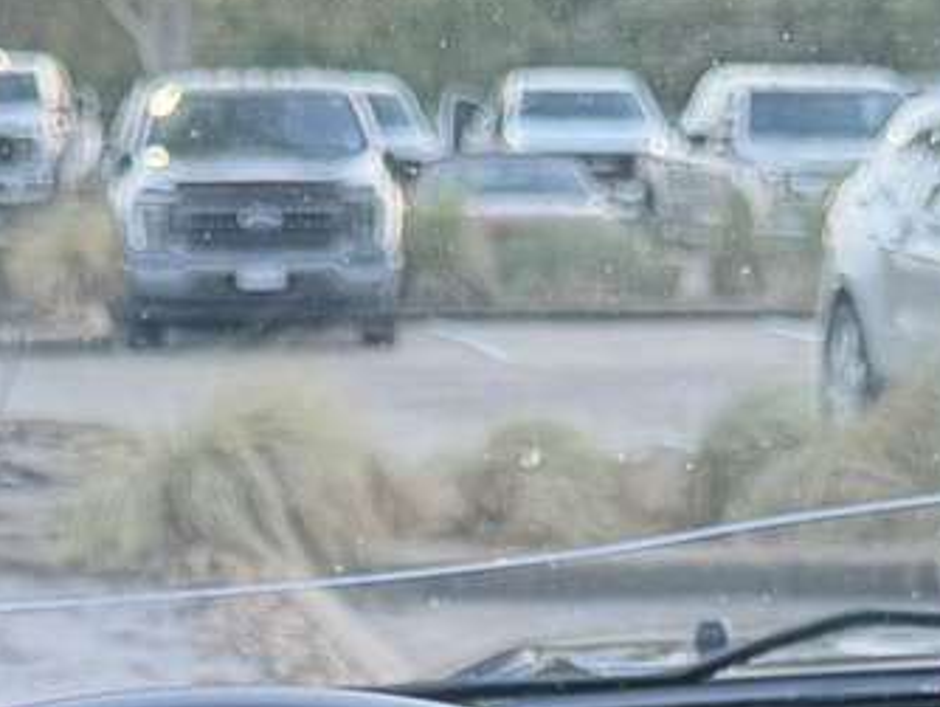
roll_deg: +0.6
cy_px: 1242
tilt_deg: -15.7
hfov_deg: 13.4
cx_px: 394
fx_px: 3995
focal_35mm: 147
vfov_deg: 9.6
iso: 320
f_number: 1.78
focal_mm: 6.76
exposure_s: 1/60
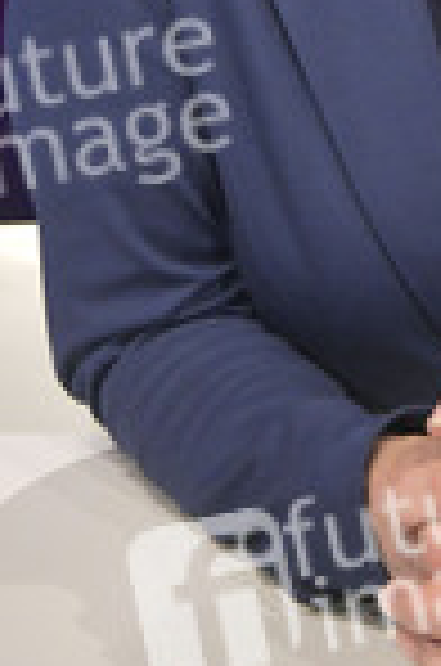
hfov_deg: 14.4
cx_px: 490
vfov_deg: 20.9
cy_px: -99
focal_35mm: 92
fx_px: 1698
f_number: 6.3
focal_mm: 34
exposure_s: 1/200
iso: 2500
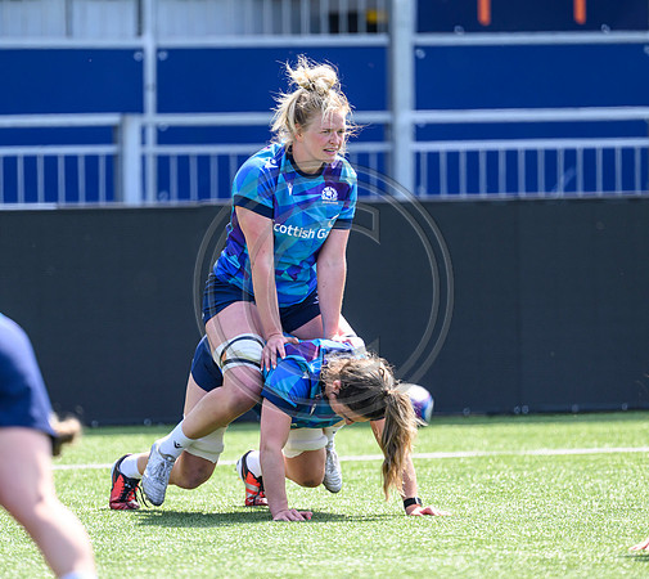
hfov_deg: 3.1
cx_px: 316
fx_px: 11897
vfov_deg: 2.8
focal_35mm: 592
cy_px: 291
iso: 500
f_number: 2.8
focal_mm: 400
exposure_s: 1/2000
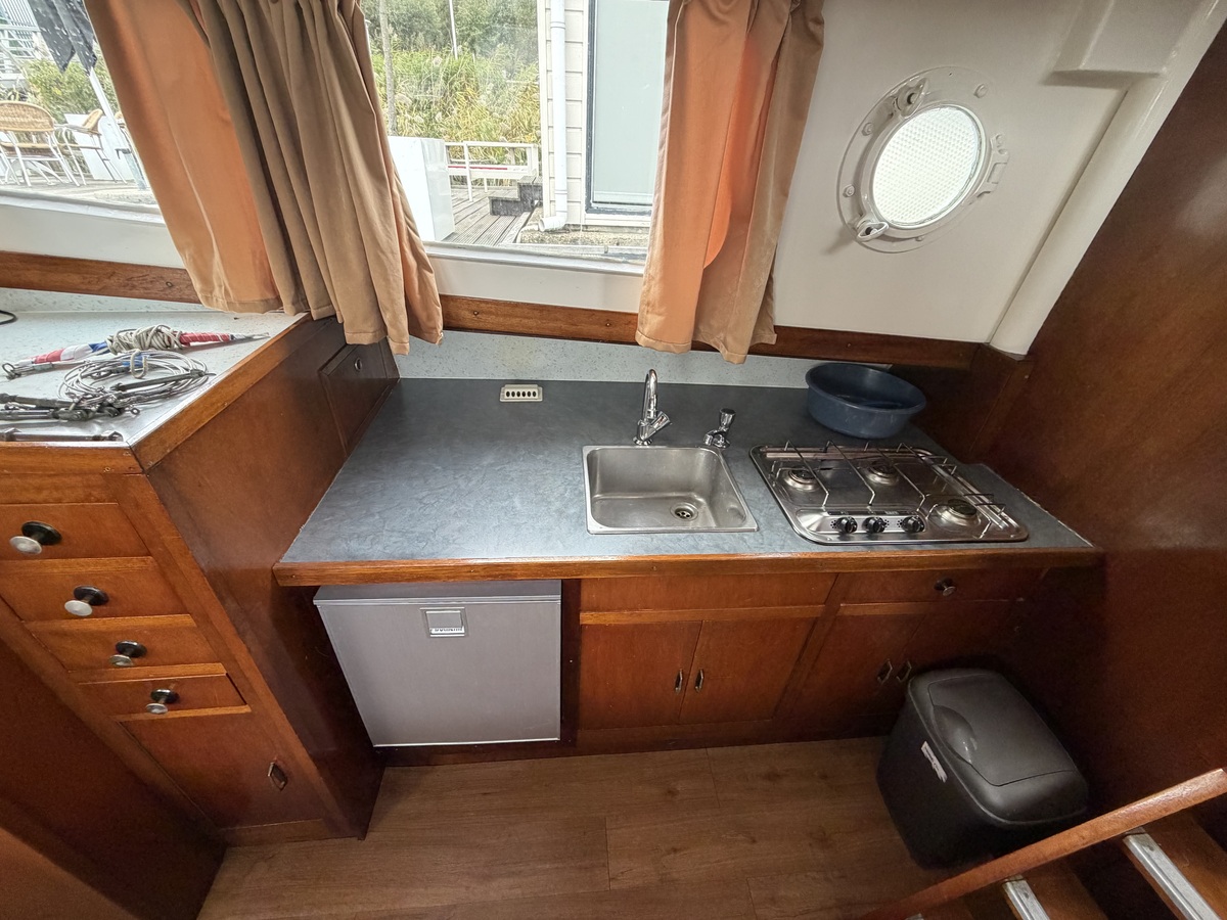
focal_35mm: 14
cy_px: 460
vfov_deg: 85.7
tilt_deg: -32.2
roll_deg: -2.8
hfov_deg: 102.1
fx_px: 496
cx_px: 614
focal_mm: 2.22
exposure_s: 1/102
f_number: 2.2
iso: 320
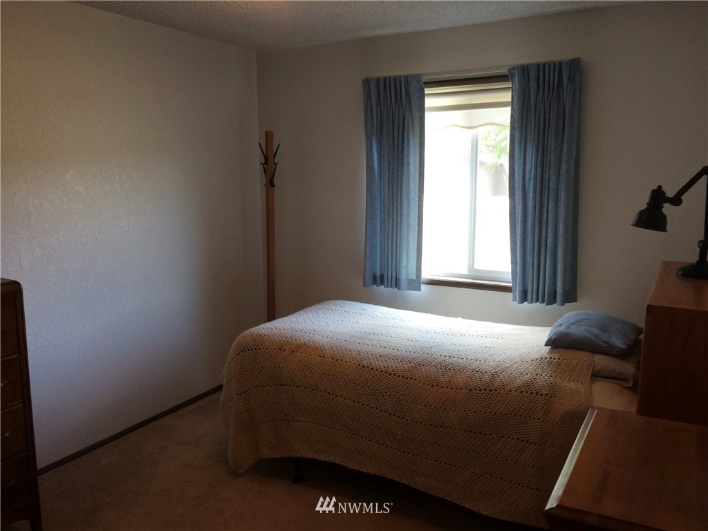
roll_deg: -0.1
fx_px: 593
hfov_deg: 61.7
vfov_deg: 48.2
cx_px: 354
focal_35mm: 29
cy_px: 266
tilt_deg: -9.3
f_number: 2.2
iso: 64
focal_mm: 4.15
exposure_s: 1/30
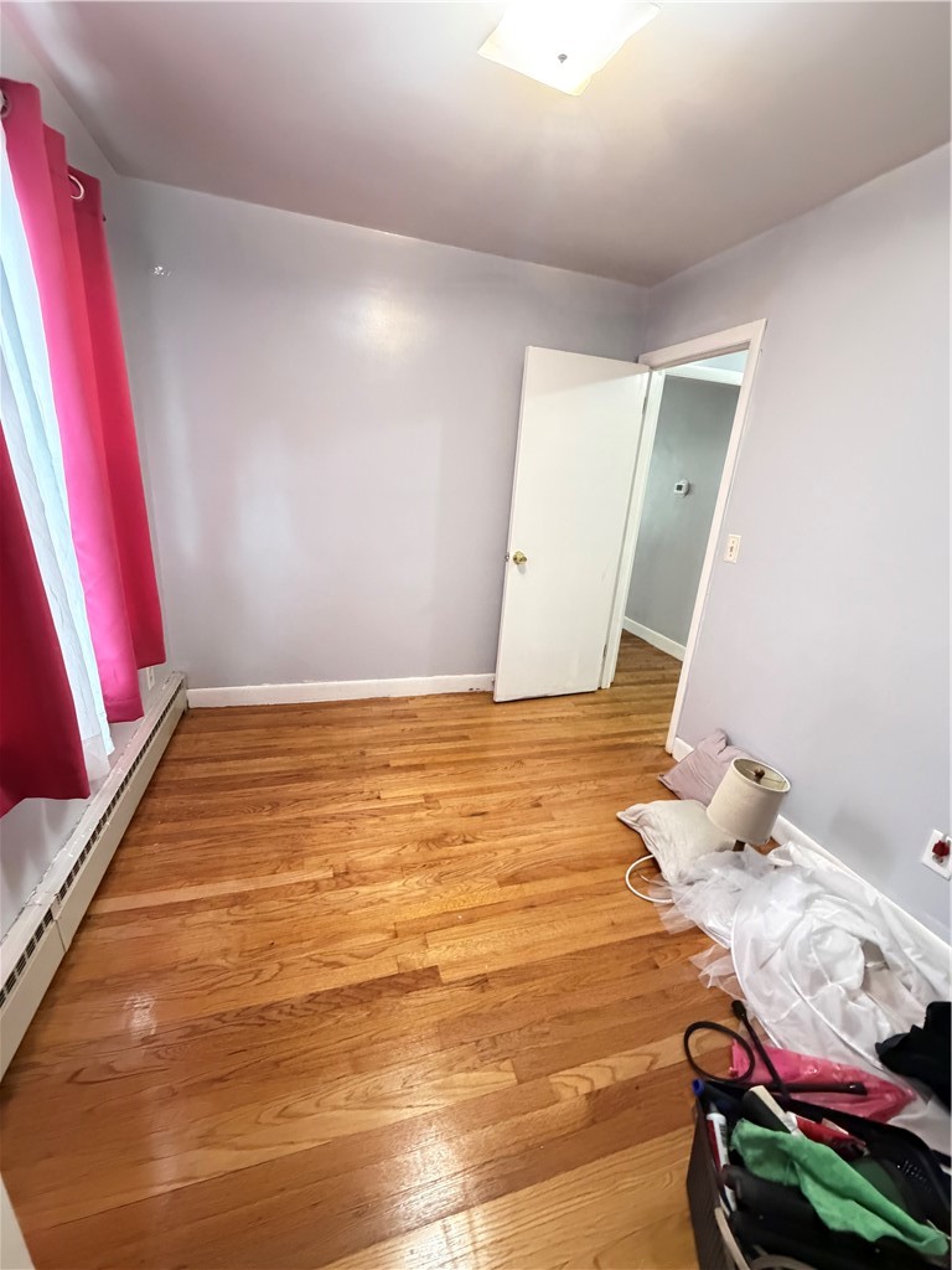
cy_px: 635
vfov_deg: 102.1
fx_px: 513
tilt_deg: -16.6
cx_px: 476
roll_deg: -5.0
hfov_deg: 85.7
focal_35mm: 14
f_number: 2.2
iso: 1000
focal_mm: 2.22
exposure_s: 1/40
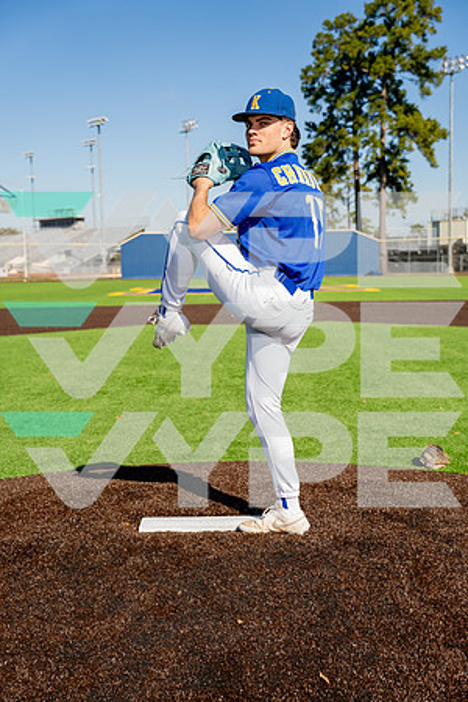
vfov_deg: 44.5
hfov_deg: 30.5
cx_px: 234
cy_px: 351
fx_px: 858
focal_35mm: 44
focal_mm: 44
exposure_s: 1/800
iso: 100
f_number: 4
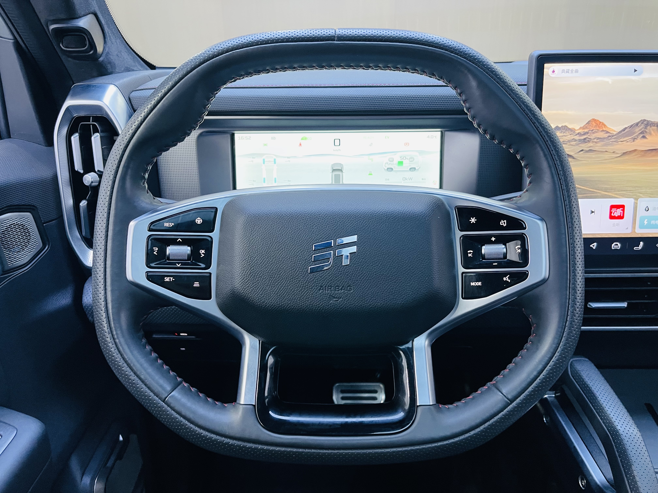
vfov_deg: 54.9
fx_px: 475
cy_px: 246
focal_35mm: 25
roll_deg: +0.9
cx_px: 329
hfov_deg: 69.4
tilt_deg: -25.1
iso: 500
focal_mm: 5.1
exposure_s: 1/50
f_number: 1.6
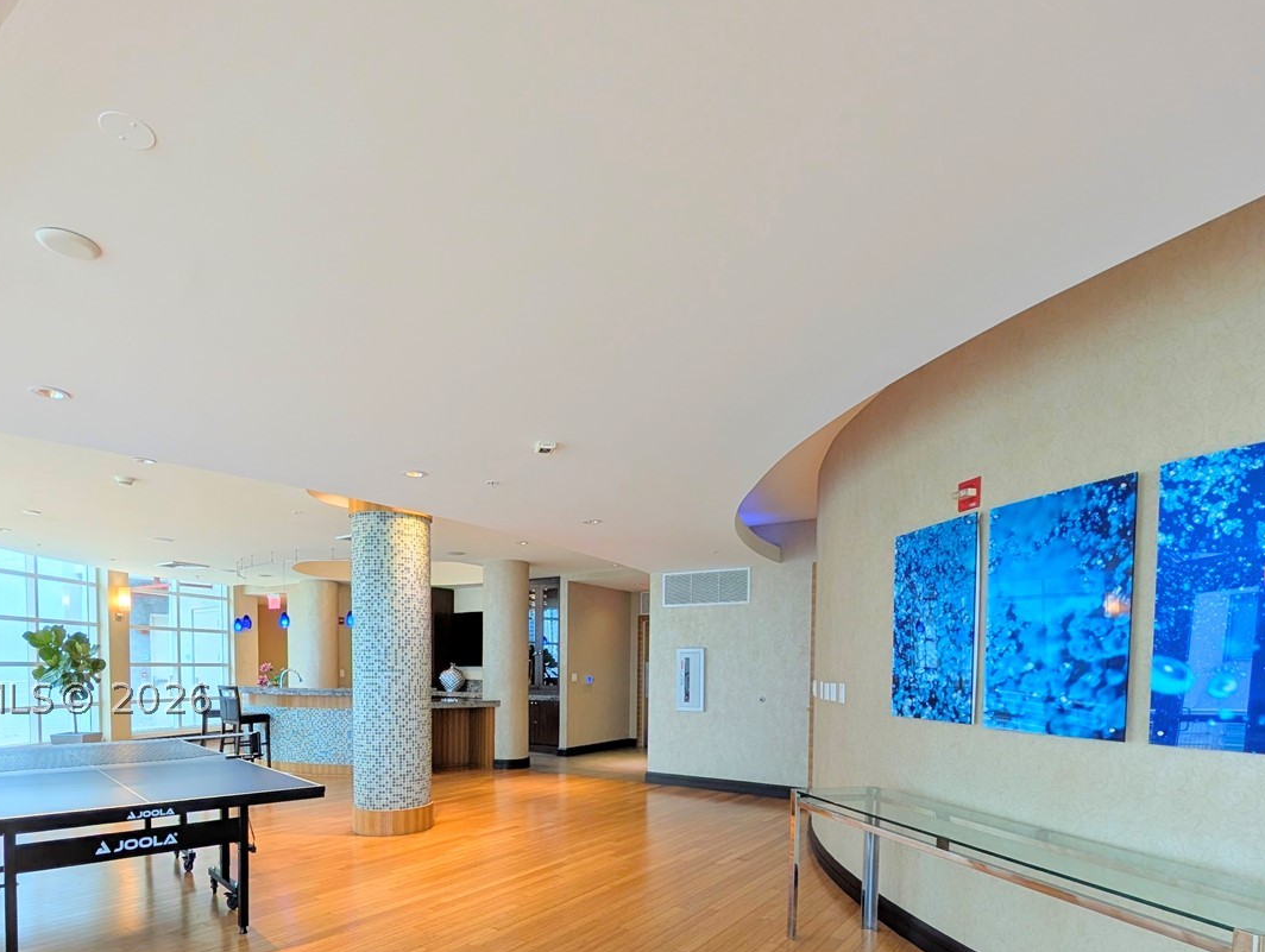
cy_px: 698
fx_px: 659
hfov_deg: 87.4
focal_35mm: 18
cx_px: 573
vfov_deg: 67.8
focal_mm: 2.02
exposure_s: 1/60
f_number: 1.7
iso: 68
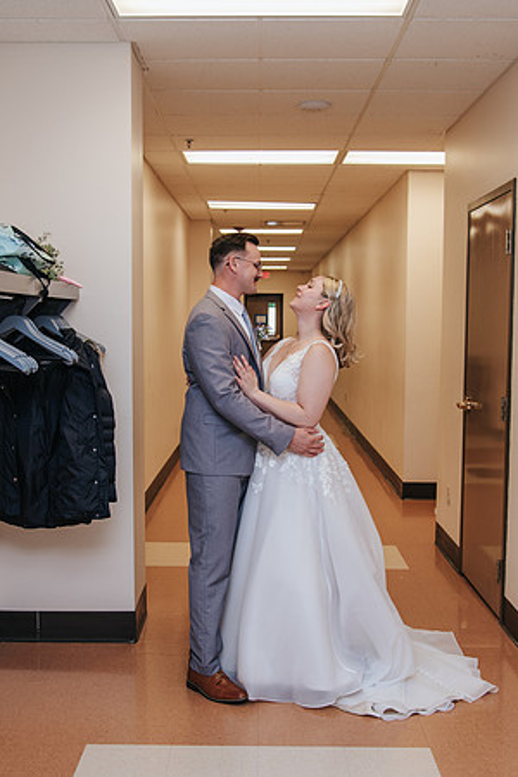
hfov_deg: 29.8
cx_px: 246
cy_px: 388
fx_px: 973
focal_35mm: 45
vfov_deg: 43.5
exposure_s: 1/200
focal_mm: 30
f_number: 4
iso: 800
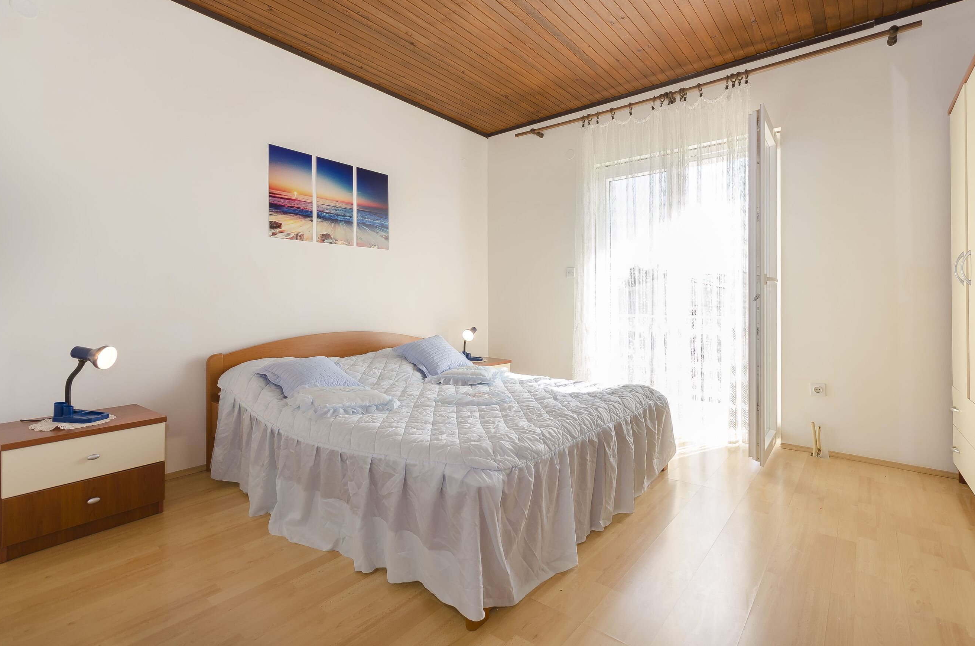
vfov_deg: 73.4
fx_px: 432
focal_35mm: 16
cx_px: 510
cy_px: 302
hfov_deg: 96.8
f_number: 7.1
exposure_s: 1/50
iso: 125
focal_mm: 10
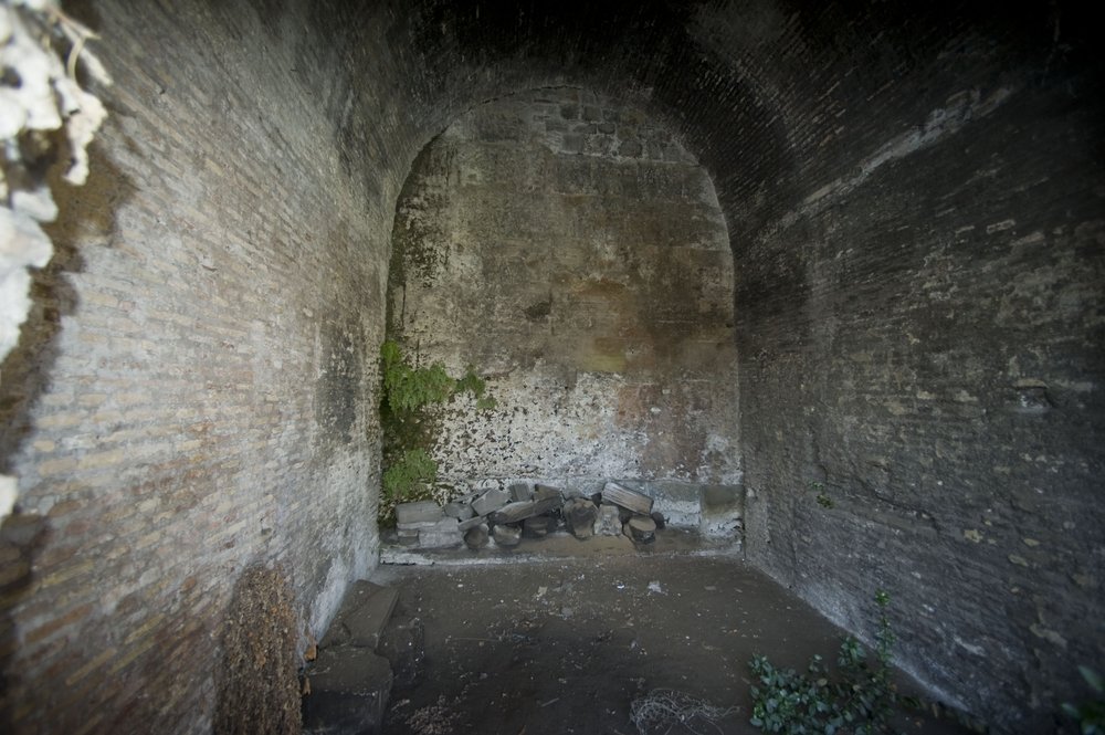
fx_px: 429
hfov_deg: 104.3
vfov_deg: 81.1
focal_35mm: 14
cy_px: 368
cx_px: 552
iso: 200
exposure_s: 1/80
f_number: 3.5
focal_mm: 14
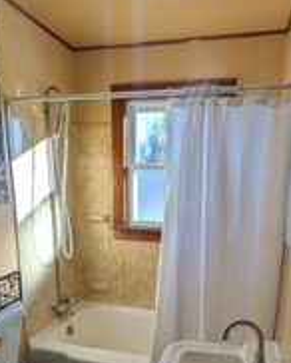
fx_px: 322
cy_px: 249
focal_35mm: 30
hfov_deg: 48.5
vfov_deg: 57.1
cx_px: 159
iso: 67
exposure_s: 1/262
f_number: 2.2
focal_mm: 1.83
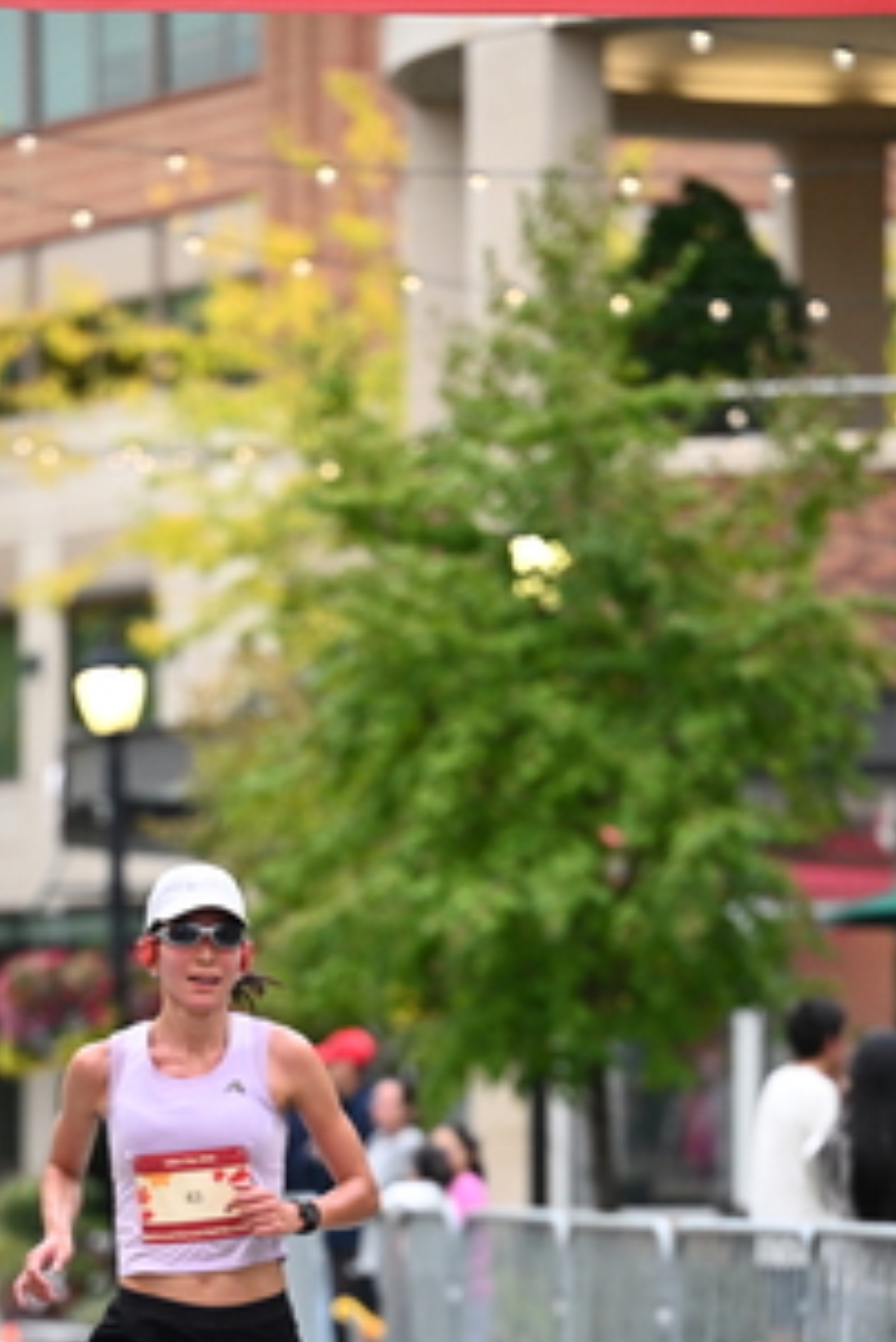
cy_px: 1159
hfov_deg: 6.3
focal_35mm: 219
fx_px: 8166
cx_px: 363
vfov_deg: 9.4
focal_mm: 120
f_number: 2.8
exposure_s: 1/1000
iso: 1600
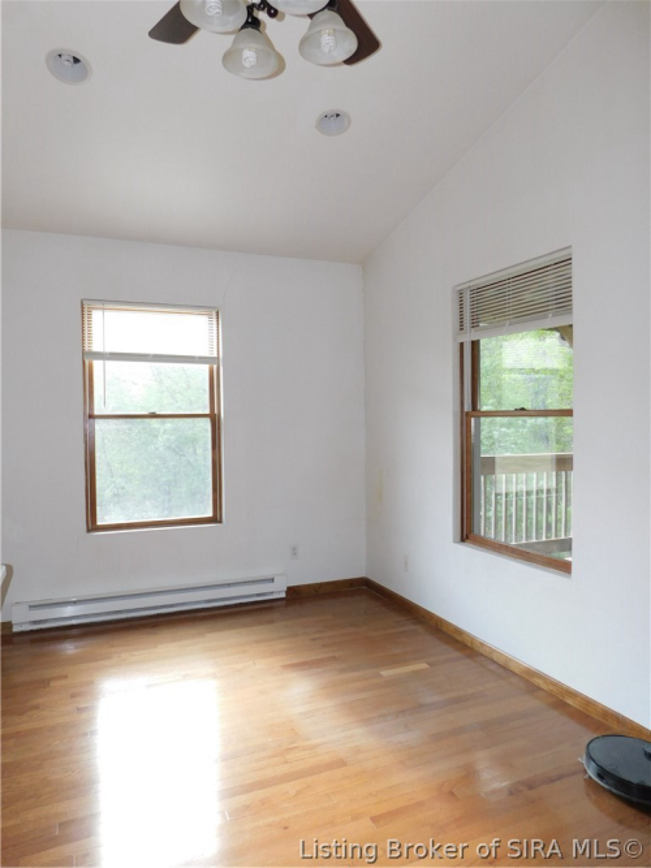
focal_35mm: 23
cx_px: 326
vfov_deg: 73.9
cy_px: 434
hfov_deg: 58.9
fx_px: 577
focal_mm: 4
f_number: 3
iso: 200
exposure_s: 1/30
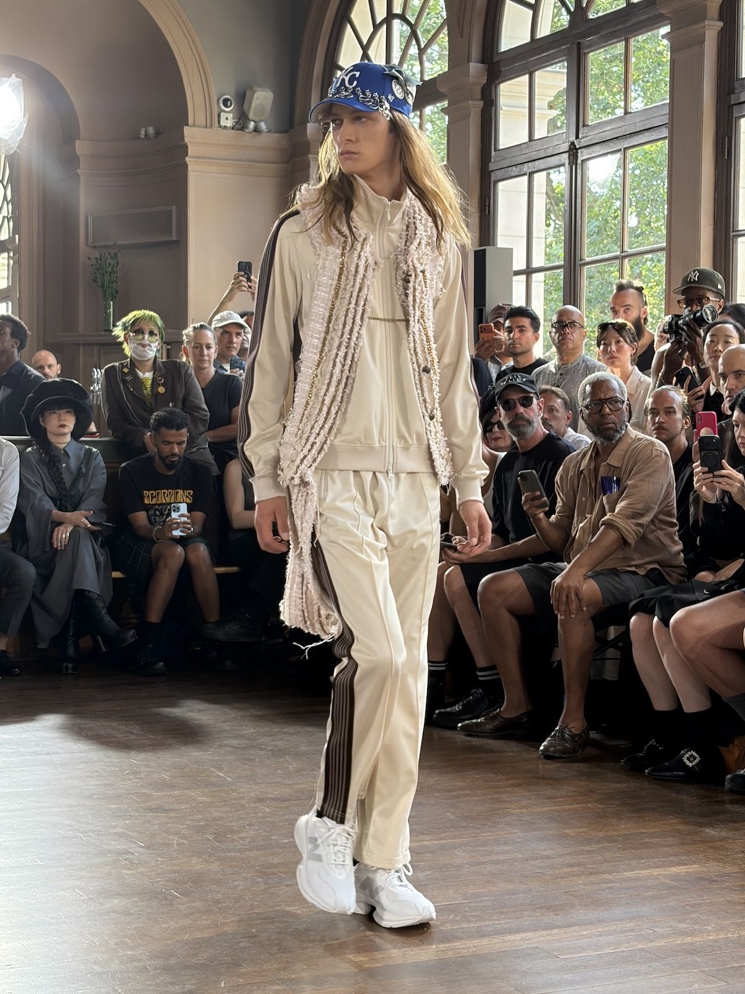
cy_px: 497
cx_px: 372
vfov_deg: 36.8
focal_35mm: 52
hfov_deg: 28.0
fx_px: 1492
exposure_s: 1/100
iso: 40
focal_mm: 5.96
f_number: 1.6
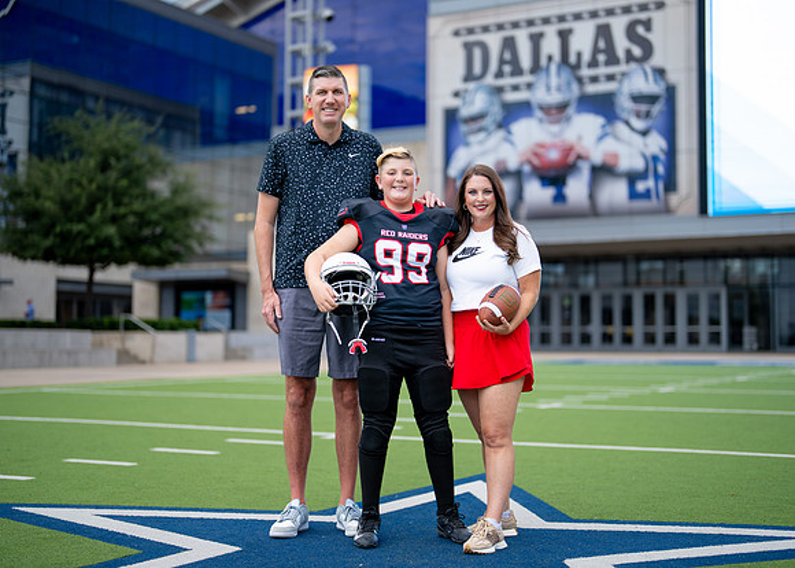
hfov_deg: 35.3
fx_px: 1251
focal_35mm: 55
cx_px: 400
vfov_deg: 25.6
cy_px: 269
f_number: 1.2
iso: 100
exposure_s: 1/1600
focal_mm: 50
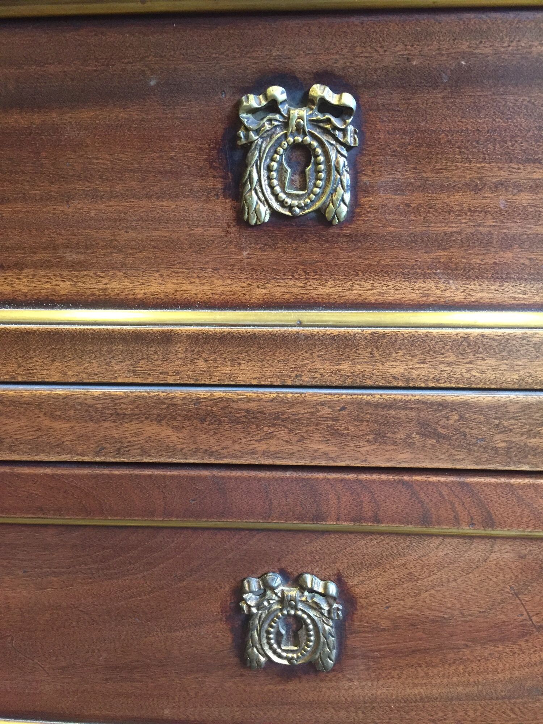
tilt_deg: -12.9
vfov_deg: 61.7
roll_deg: +1.1
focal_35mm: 29
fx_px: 607
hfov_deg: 48.2
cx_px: 272
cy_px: 362
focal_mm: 4.15
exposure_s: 1/20
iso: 250
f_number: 2.2
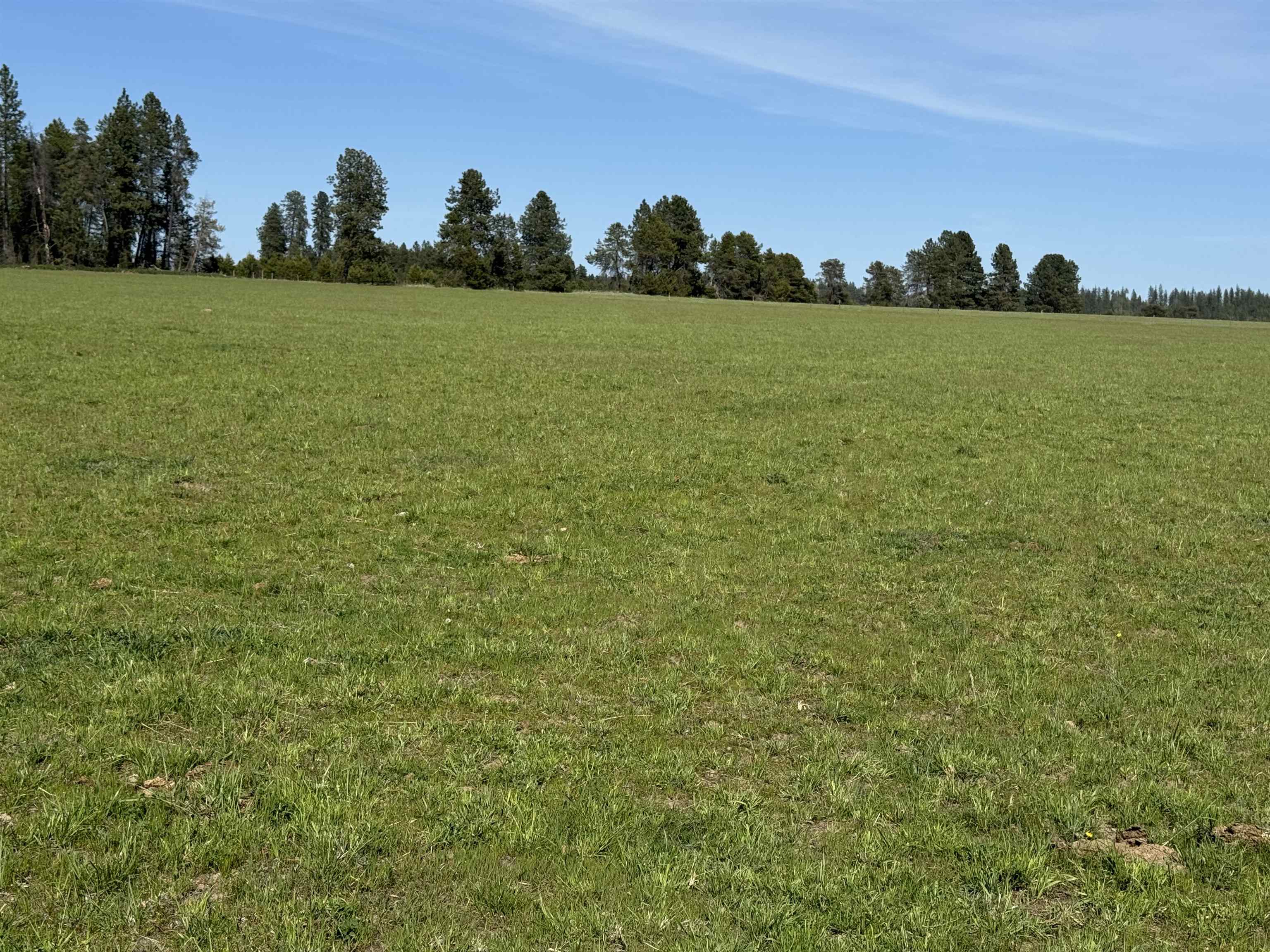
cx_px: 635
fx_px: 1761
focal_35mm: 48
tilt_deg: -7.0
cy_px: 476
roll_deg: -2.0
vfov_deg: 30.3
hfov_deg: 39.7
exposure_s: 1/5848
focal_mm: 6.76
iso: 64
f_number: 1.78
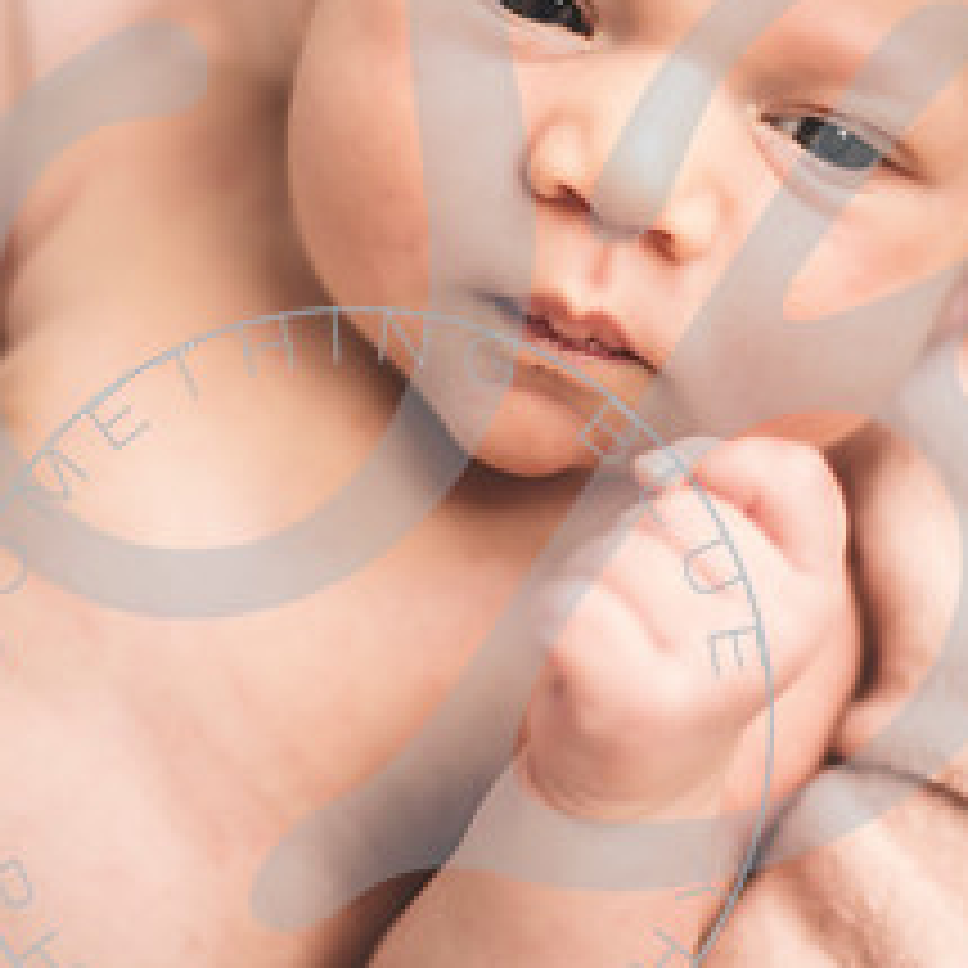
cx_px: 558
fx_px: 2816
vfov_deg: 19.5
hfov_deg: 19.5
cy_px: 383
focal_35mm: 89
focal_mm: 50
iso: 1000
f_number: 1.8
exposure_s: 1/125
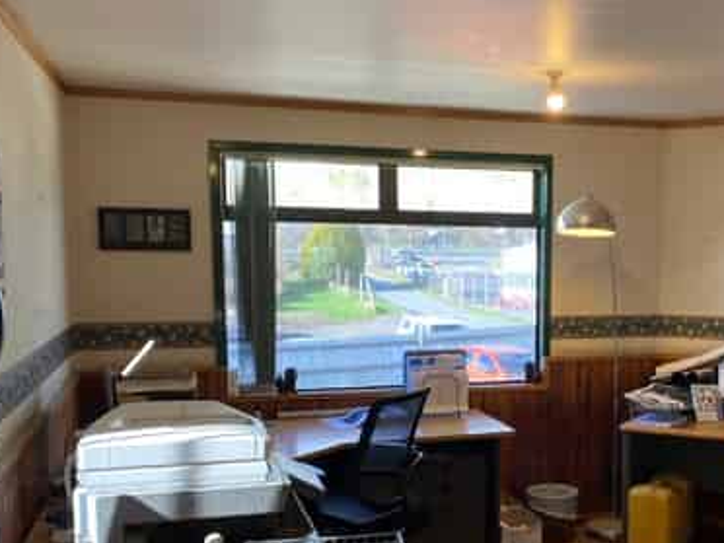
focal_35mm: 46
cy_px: 384
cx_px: 518
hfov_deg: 40.4
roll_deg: -0.5
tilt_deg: -7.7
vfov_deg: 31.1
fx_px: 962
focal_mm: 4.25
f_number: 1.8
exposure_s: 1/103
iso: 125
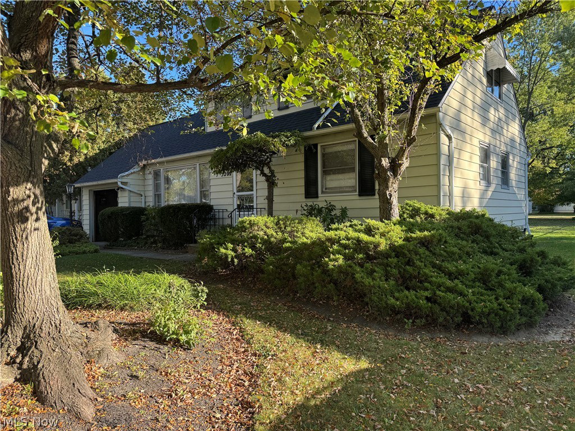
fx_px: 399
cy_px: 216
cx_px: 288
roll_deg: +0.6
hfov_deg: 71.6
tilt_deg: +0.4
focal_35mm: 24
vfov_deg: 56.8
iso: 80
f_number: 1.78
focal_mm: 6.76
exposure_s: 1/730
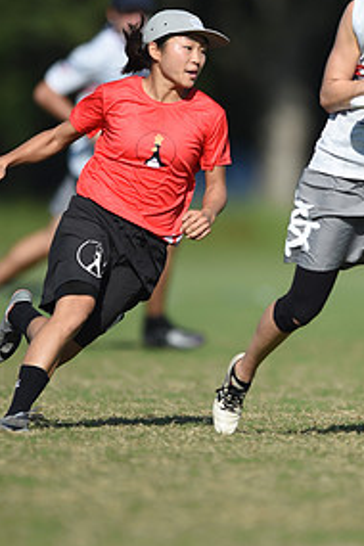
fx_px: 12345
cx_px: 308
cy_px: 174
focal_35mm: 814
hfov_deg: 1.7
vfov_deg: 2.5
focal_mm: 400
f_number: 3.5
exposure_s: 1/2500
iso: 100
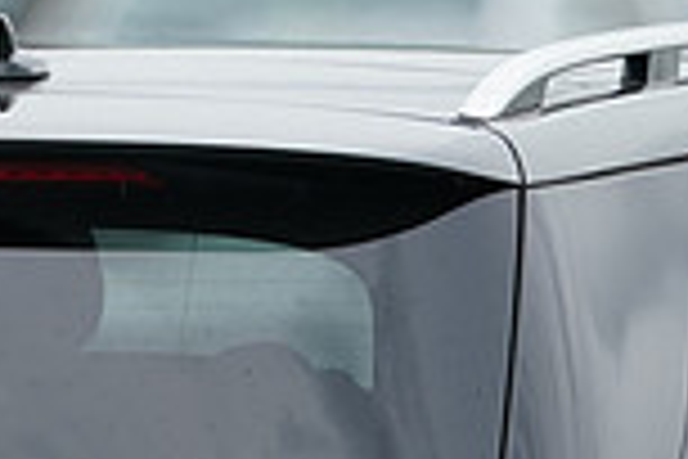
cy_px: 790
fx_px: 60807
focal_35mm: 3182
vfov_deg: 0.4
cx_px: -99
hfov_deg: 0.6
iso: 400
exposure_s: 1/320
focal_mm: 840
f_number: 6.3
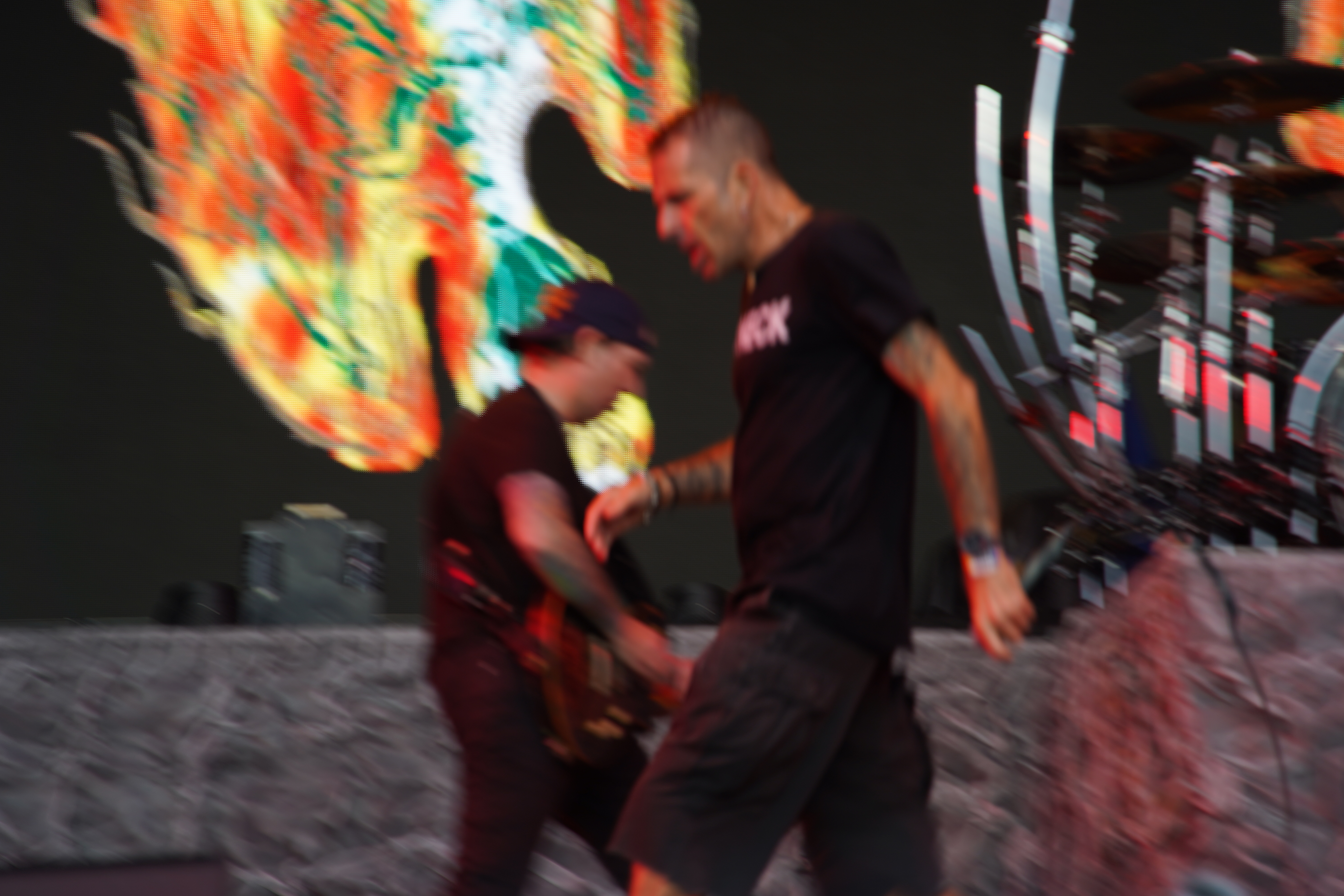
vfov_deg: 13.0
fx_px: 3920
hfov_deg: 19.5
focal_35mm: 105
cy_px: 448
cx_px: 672
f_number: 5
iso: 100
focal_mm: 105
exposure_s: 1/50
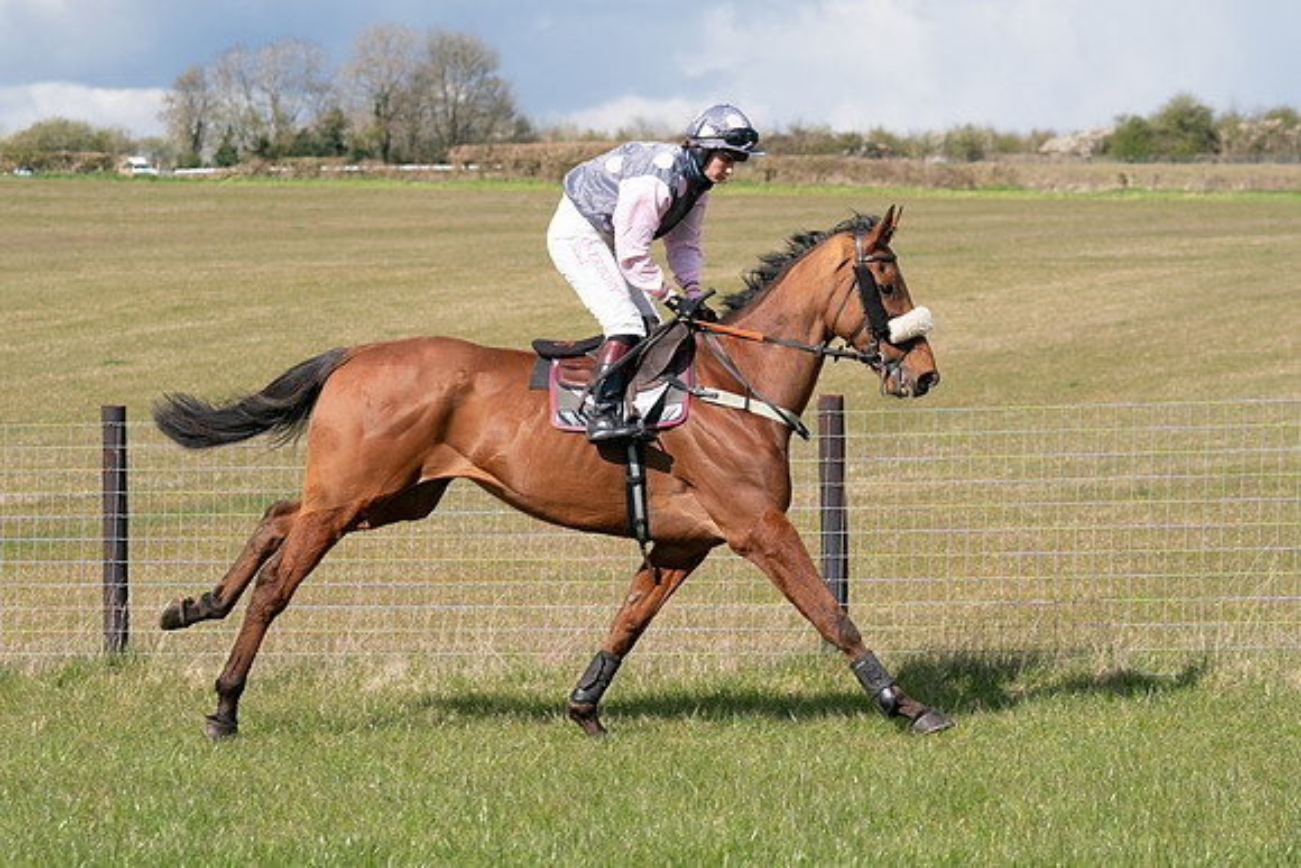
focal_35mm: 151
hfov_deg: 13.6
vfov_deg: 9.1
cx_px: 650
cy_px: 434
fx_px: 5458
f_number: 5
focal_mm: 101
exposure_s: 1/2000
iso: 400
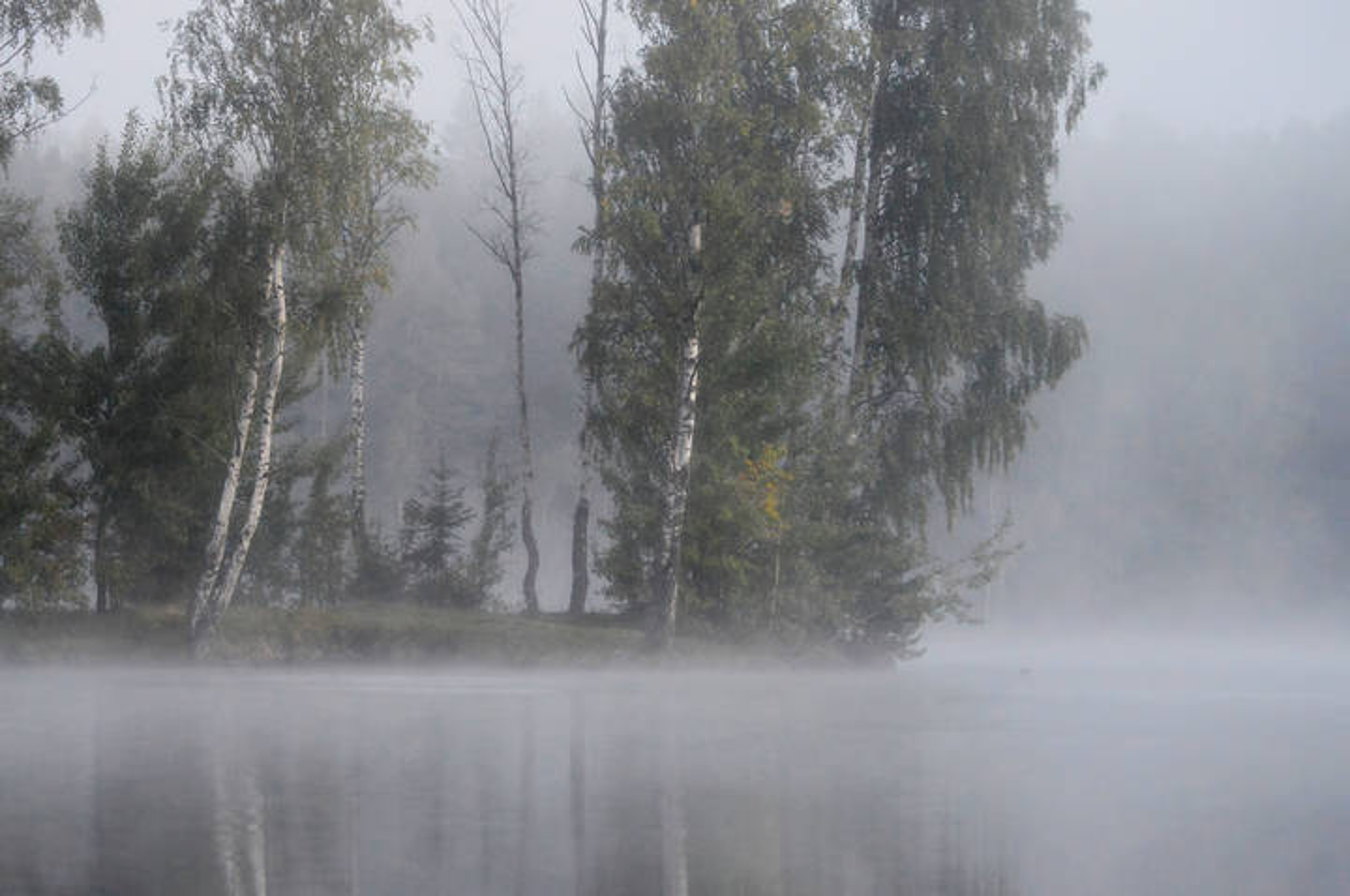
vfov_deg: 8.7
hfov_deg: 13.1
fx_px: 5898
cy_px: 448
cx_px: 675
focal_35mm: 158
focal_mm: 105
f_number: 9
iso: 3200
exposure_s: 1/1000
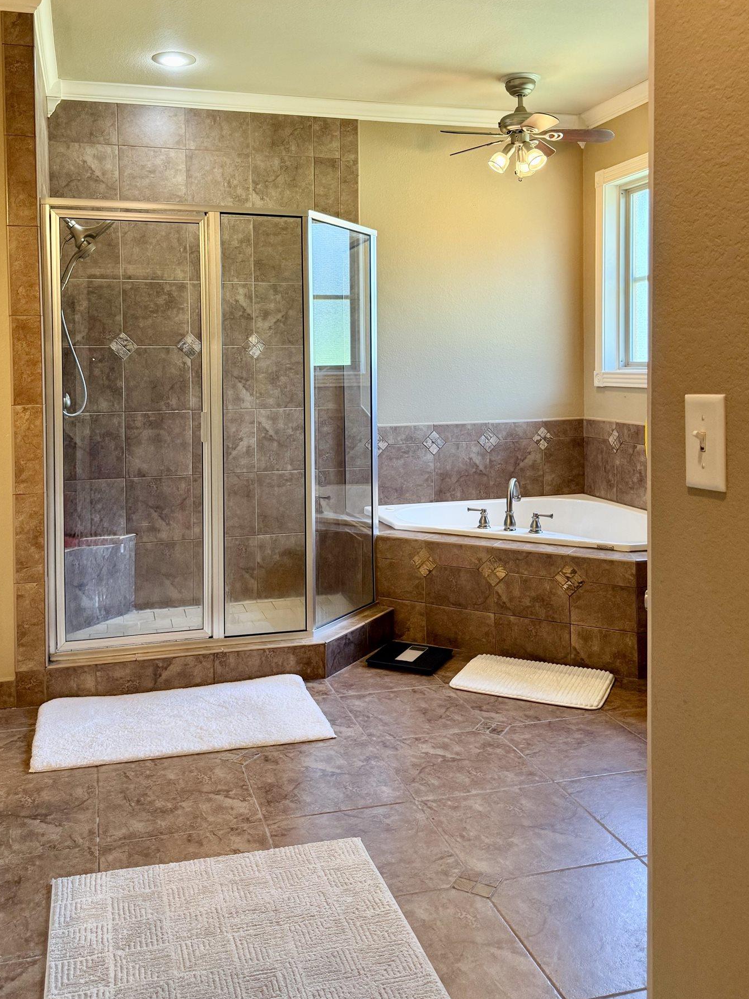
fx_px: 894
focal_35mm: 31
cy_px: 380
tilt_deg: -1.2
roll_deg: +0.8
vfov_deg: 57.7
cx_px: 344
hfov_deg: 45.4
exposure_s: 1/120
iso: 250
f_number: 1.78
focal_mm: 6.76
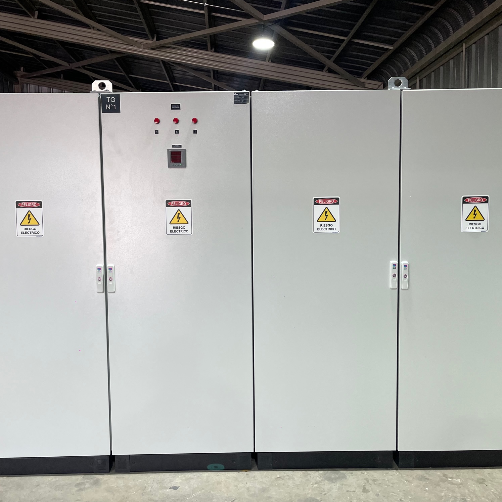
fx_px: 509
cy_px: 250
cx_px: 239
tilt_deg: -5.1
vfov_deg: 52.5
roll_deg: +0.9
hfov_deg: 52.5
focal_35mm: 31
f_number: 1.6
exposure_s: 1/100
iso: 80
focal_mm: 5.1
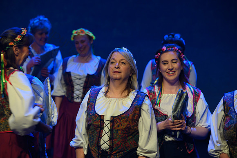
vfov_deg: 9.8
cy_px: 79
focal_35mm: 140
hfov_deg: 14.7
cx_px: 118
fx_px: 922
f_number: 3.5
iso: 1250
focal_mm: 140
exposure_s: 1/80
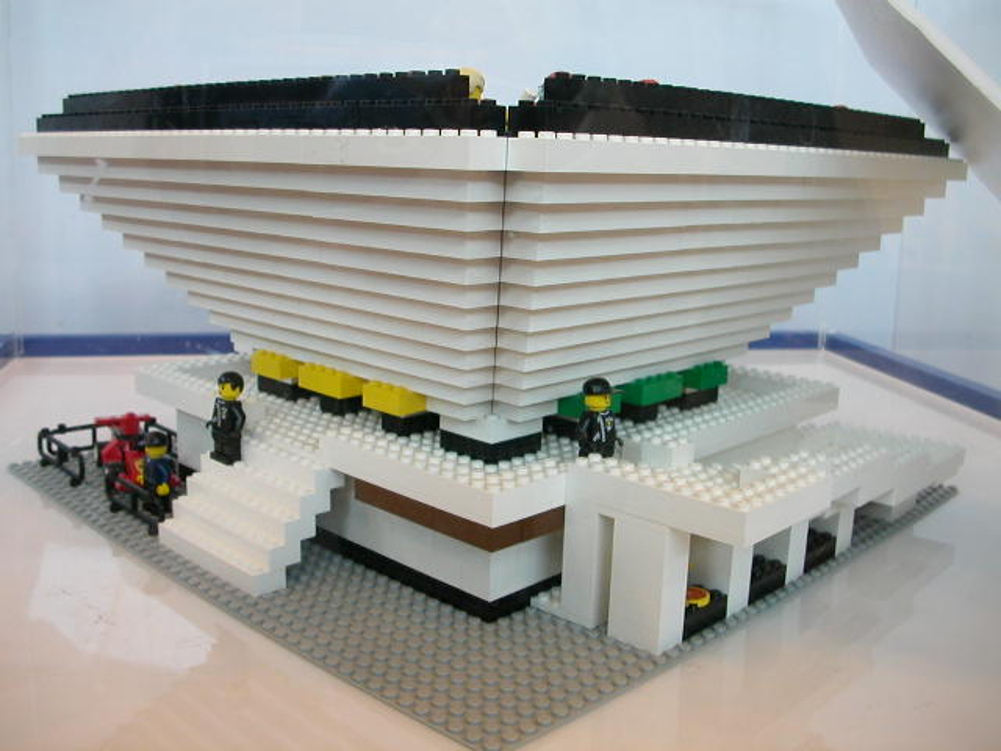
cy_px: 376
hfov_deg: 50.1
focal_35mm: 37
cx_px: 500
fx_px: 1070
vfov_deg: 38.7
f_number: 2.7
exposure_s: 1/35.9
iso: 100
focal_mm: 5.6
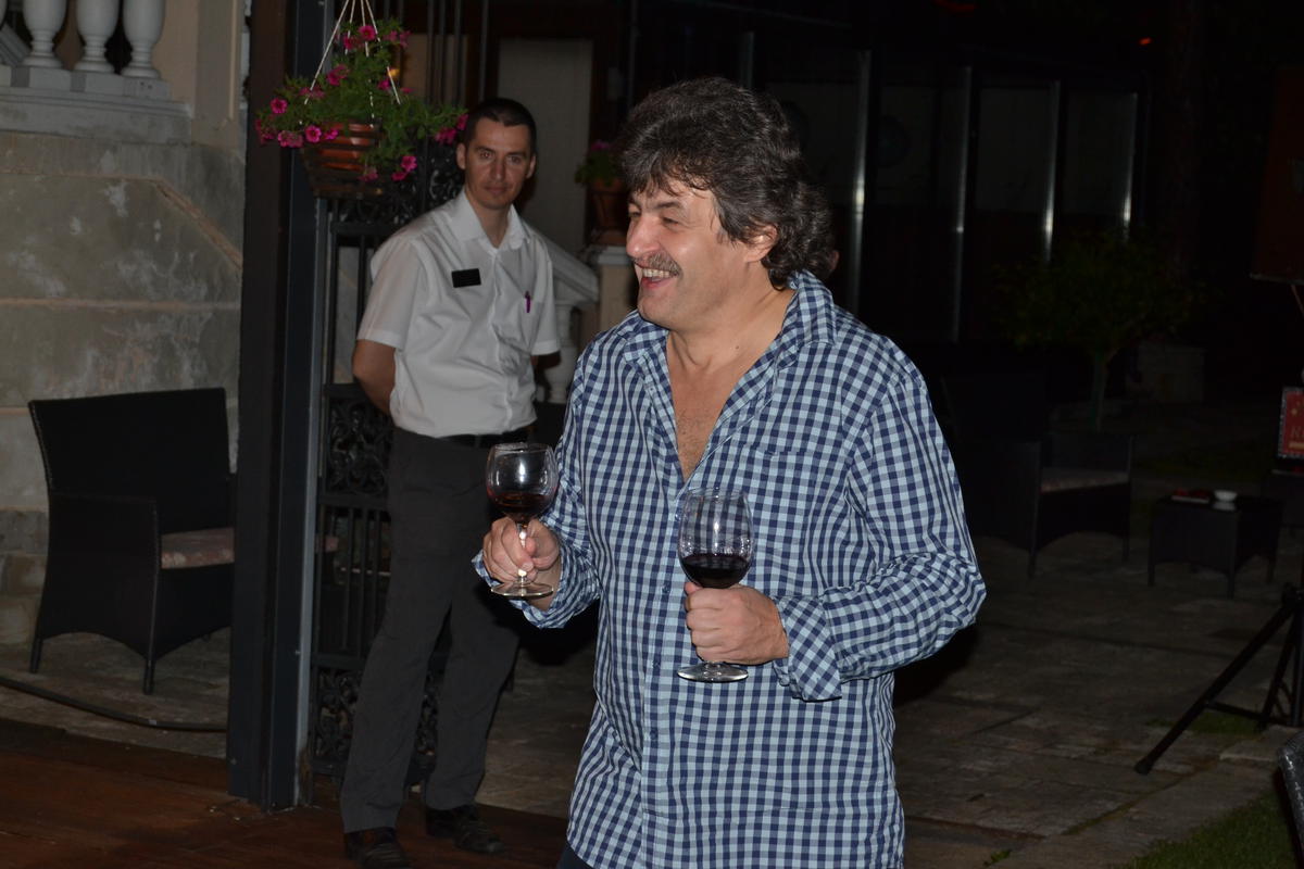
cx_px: 652
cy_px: 434
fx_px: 2988
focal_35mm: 82
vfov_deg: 16.6
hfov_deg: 24.6
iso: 800
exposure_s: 1/60
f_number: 5.6
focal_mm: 55
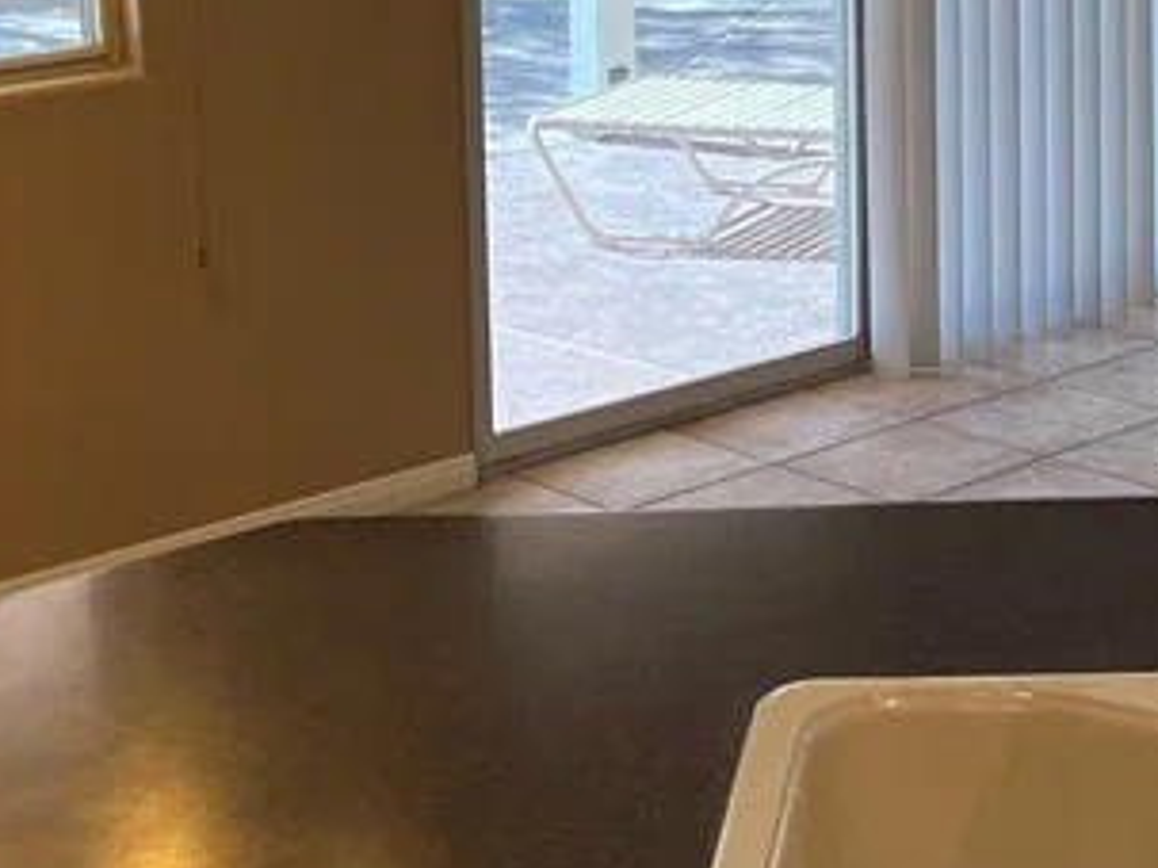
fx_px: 2943
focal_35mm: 88
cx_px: 1246
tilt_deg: -7.6
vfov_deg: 16.2
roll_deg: +0.1
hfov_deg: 21.2
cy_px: -130
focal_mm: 5.7
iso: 64
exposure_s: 1/128
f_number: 1.5
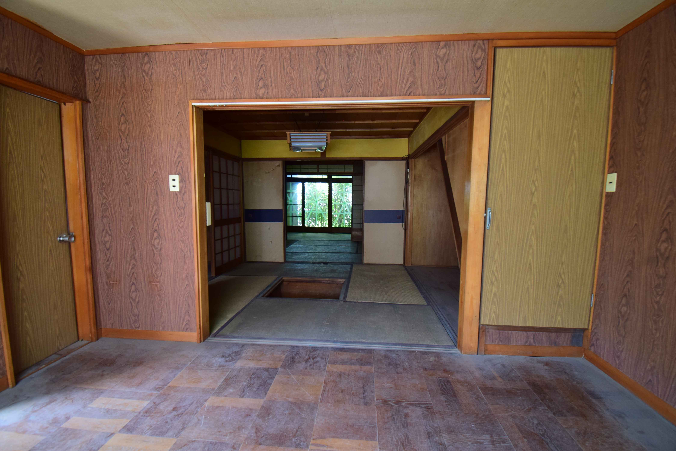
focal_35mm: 15
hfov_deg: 100.4
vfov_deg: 77.4
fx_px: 282
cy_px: 226
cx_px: 338
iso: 400
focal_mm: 10
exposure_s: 1/8
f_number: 6.7
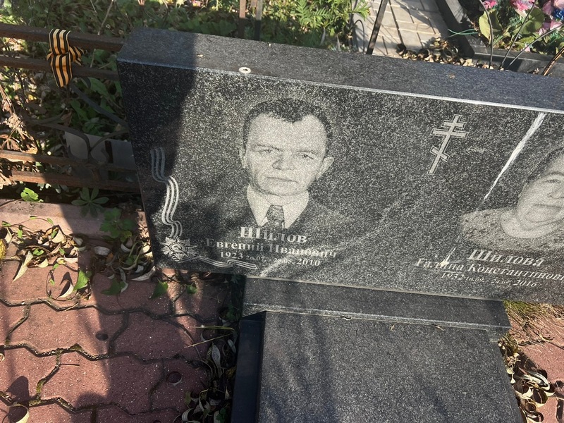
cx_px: 282
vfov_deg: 53.1
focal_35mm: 26
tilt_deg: -46.7
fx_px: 424
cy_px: 212
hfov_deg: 67.3
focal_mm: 5.7
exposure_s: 1/1575
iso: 50
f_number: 1.5
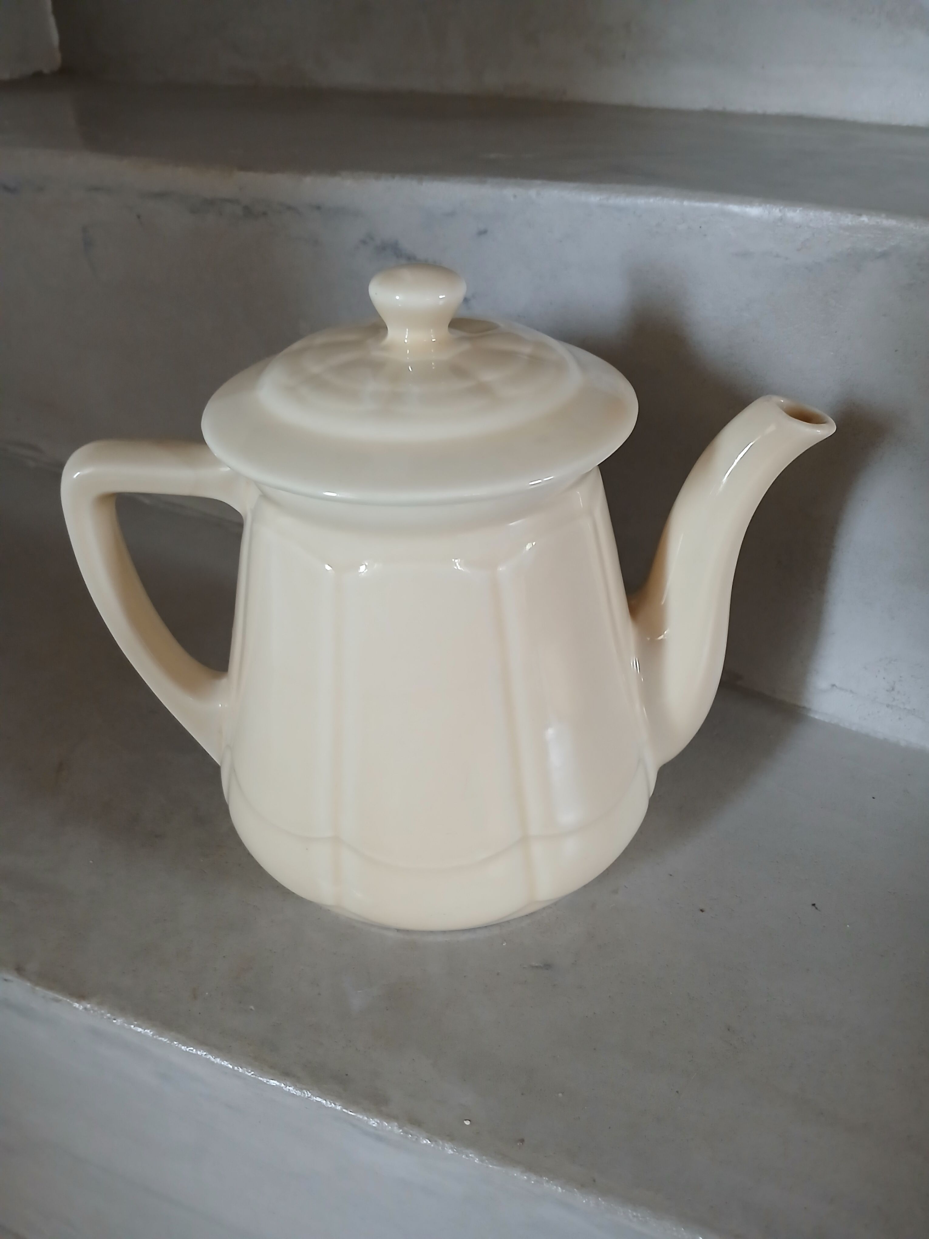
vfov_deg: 67.3
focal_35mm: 26
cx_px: 464
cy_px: 620
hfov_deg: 53.1
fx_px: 930
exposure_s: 1/25
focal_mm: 3.98
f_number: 1.8
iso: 400
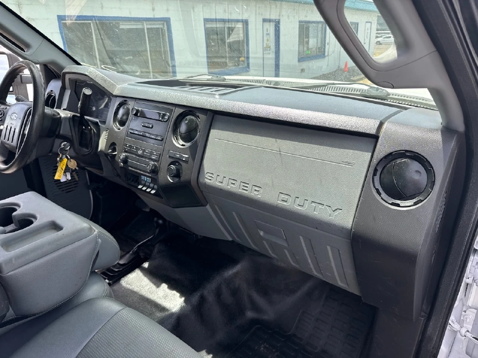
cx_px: 239
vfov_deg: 56.8
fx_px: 331
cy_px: 179
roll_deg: +2.2
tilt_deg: -24.5
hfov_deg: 71.6
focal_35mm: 24
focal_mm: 6.76
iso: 80
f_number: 1.78
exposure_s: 1/773
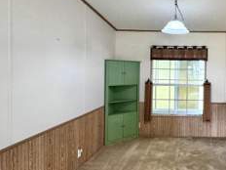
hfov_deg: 56.4
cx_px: 186
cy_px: 71
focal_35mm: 29
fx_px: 189
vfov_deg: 48.0
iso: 500
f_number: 2.2
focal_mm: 2.22
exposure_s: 1/60
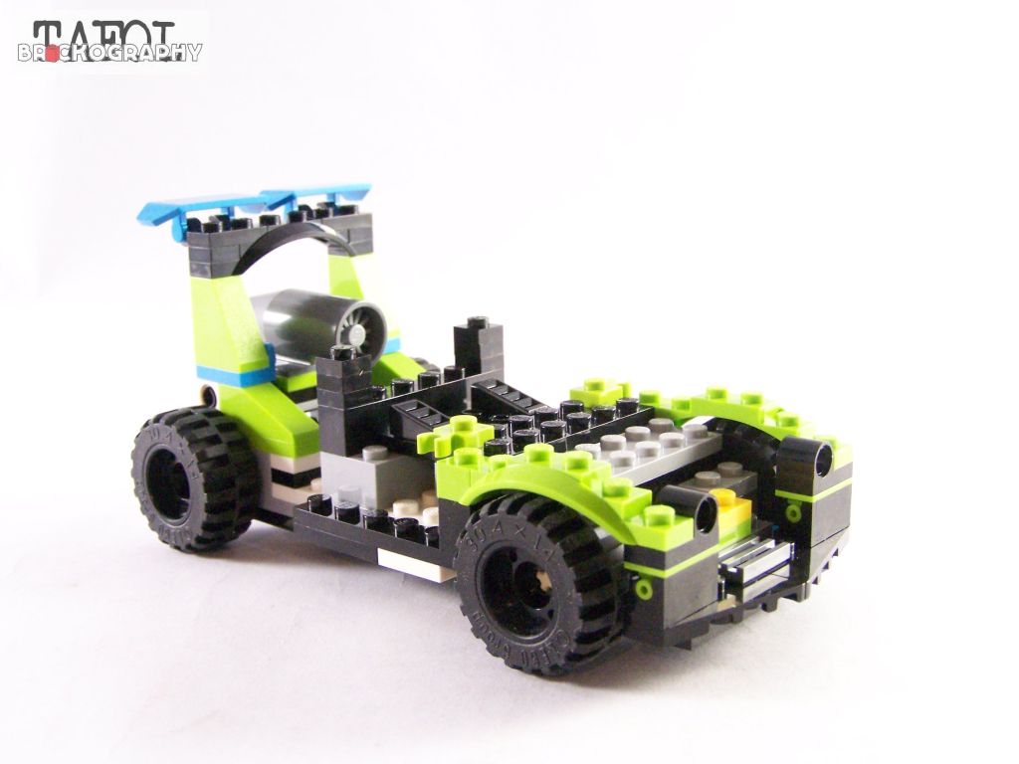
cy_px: 382
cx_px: 510
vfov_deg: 33.6
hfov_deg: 43.9
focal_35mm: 43
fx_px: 1266
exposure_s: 1/45
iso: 400
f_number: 3.2
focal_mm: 7.1
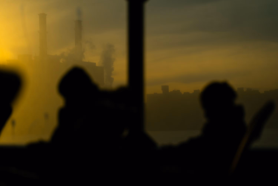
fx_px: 656
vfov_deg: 16.1
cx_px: 139
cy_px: 93
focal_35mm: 85
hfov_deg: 23.9
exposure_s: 1/2500
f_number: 1.8
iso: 100
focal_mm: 85
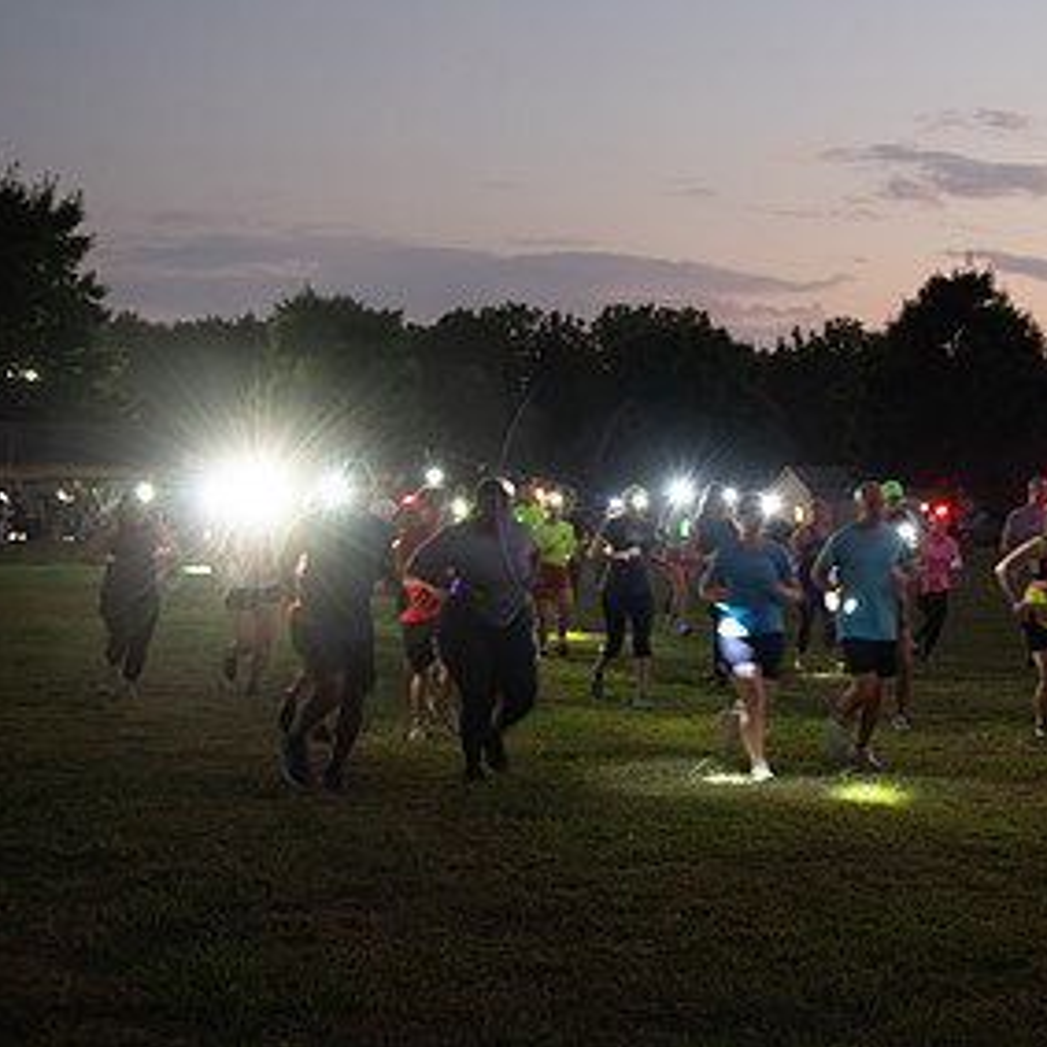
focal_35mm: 61
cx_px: 862
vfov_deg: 28.2
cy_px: 509
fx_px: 2087
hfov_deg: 27.5
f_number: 4
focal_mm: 35
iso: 5000
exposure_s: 1/30
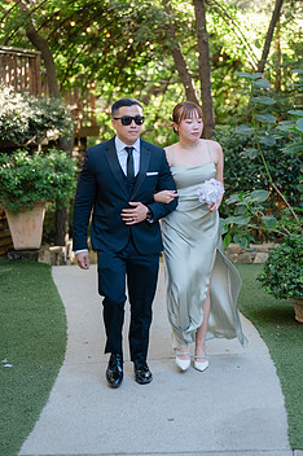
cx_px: 189
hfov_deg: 21.2
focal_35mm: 64
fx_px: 810
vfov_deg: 31.4
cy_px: 189
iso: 100
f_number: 1.8
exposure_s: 1/125
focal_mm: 50
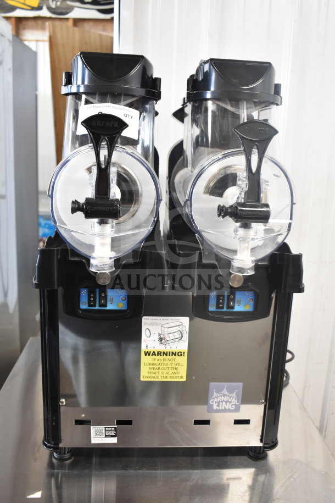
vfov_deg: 55.1
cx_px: 168
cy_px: 252
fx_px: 482
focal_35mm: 34
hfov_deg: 38.4
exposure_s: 1/40
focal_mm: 23
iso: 1100
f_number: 3.8
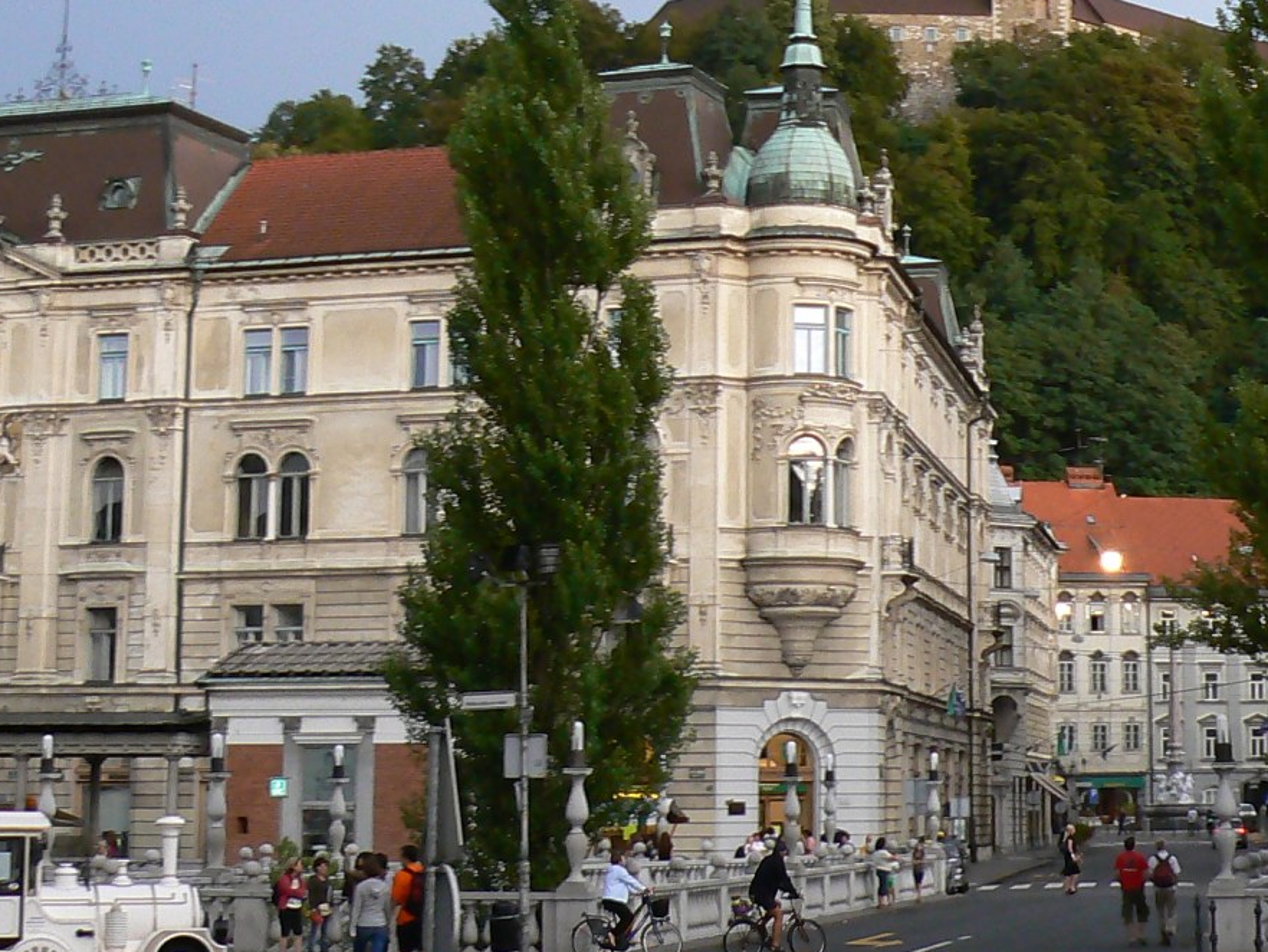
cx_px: 1062
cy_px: 242
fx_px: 2858
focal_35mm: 78
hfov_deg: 24.5
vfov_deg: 18.8
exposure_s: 1/30
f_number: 2.8
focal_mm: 6
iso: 125
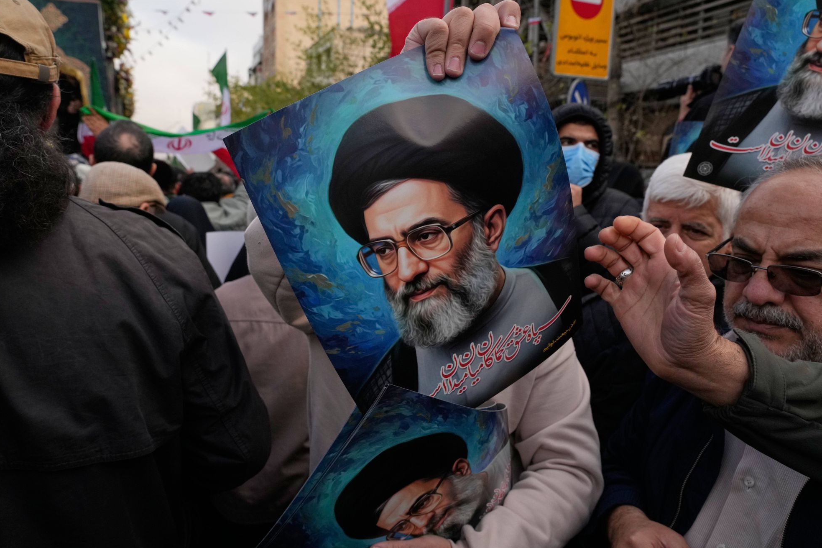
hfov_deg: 71.5
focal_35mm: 25
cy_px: 270
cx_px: 396
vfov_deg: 51.3
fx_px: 571
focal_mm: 24
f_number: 7.1
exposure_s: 1/1250
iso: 1000
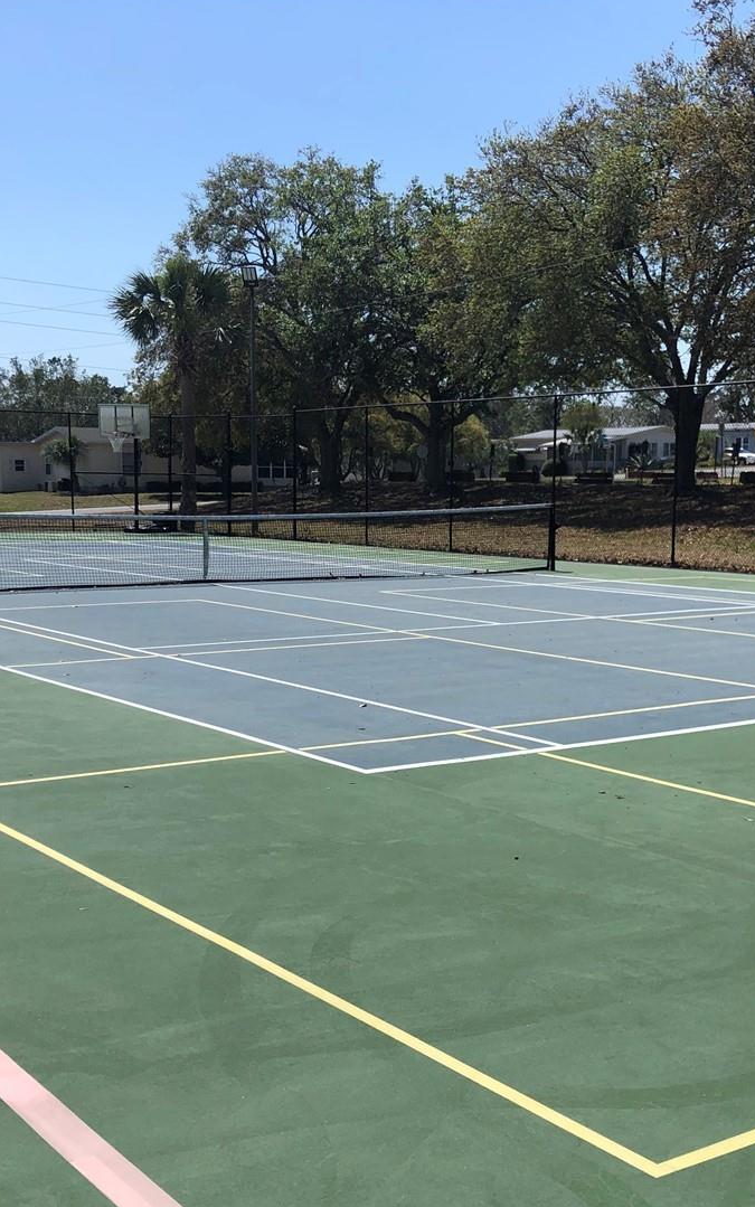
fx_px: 1448
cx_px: 410
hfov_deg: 29.2
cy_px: 662
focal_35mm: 44
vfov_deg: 45.2
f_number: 1.8
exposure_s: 1/2825
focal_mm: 3.99
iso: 25
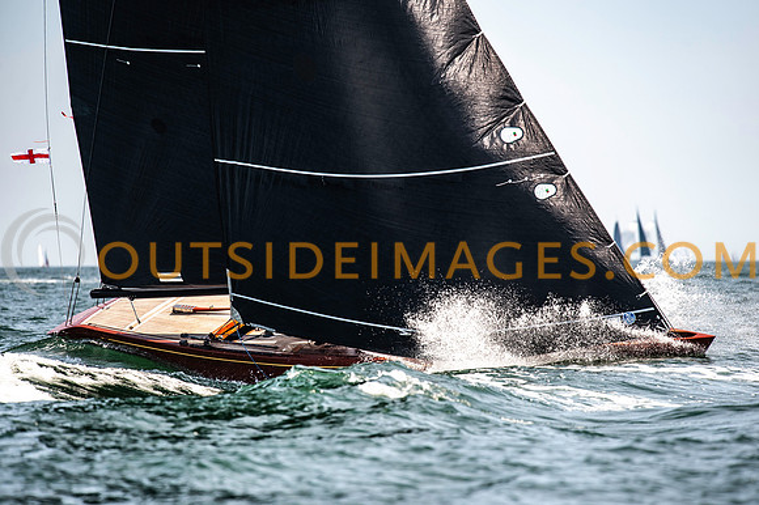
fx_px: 6448
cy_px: 252
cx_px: 380
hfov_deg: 6.7
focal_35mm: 306
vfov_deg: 4.5
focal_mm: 300
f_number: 5
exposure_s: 1/640
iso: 250
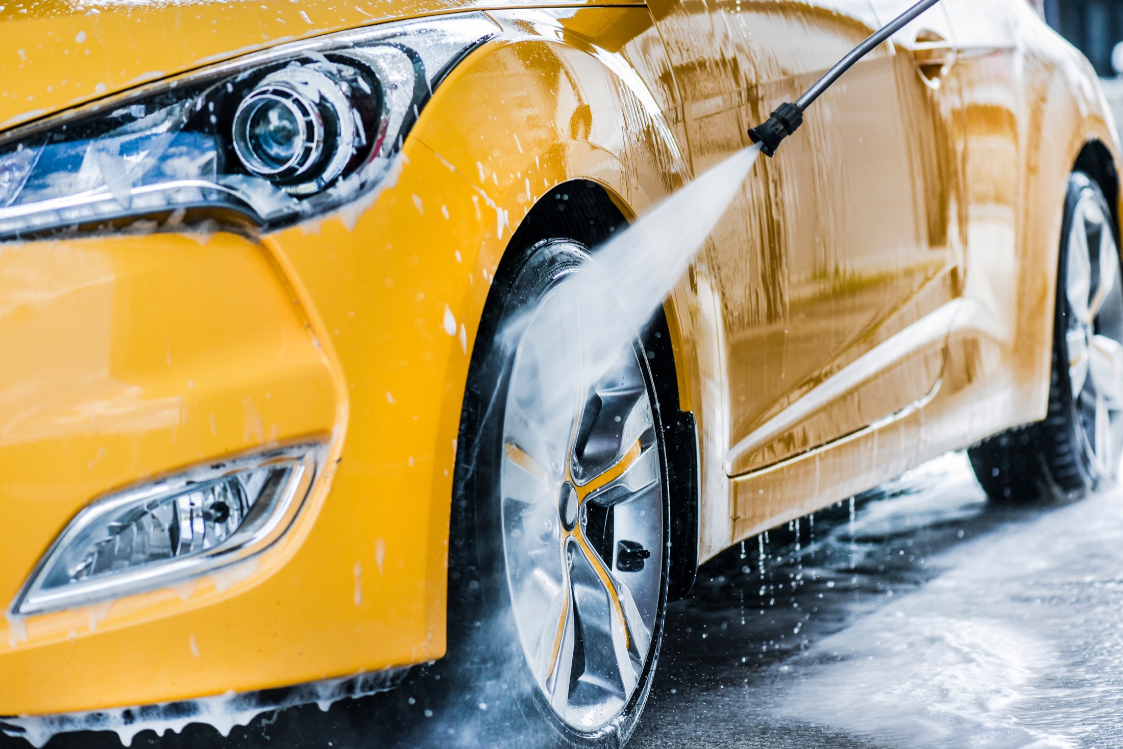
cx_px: 562
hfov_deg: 19.5
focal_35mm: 105
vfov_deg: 13.0
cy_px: 374
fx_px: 3275
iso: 400
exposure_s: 1/1600
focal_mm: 105
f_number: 4
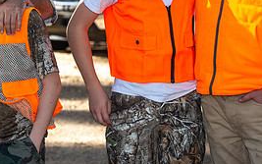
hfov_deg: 10.0
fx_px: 1500
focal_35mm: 210
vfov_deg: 6.2
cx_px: 86
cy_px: 13
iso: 100
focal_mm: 95
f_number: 5.6
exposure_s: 1/100
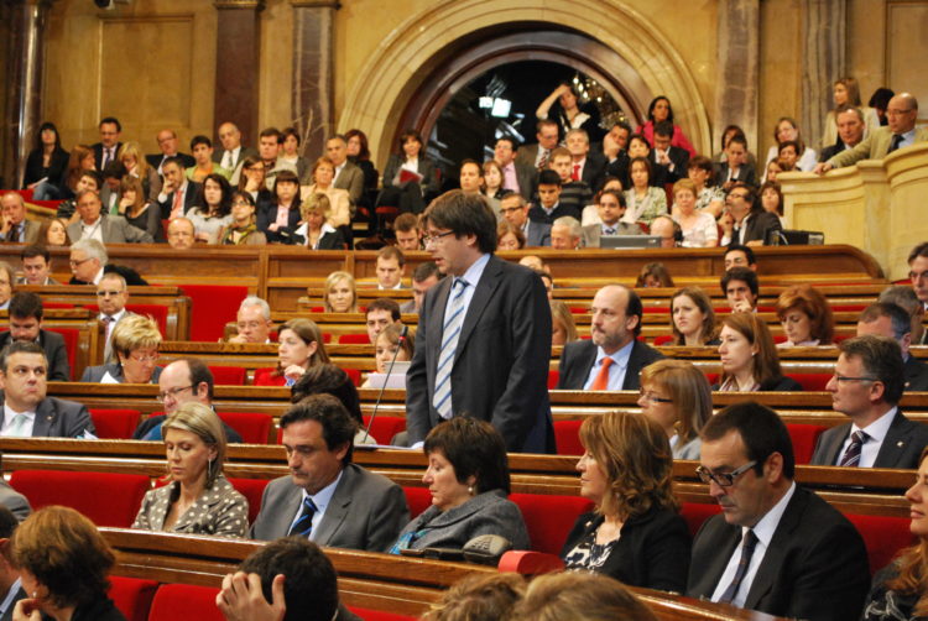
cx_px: 464
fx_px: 2129
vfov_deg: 16.6
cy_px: 310
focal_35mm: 82
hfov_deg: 24.6
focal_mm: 55
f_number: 5.6
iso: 1400
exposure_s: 1/30
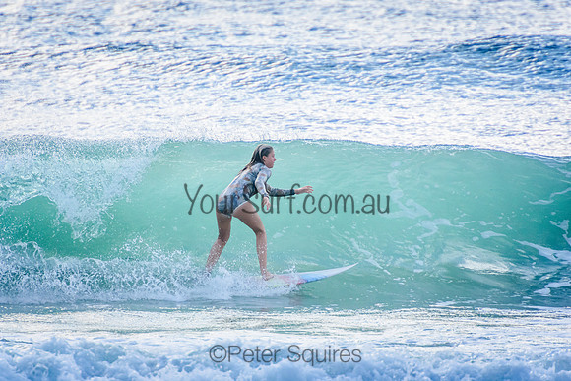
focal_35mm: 600
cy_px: 190
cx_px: 286
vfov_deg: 2.3
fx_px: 9518
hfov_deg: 3.4
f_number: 5.6
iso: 500
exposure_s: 1/2000
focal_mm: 400
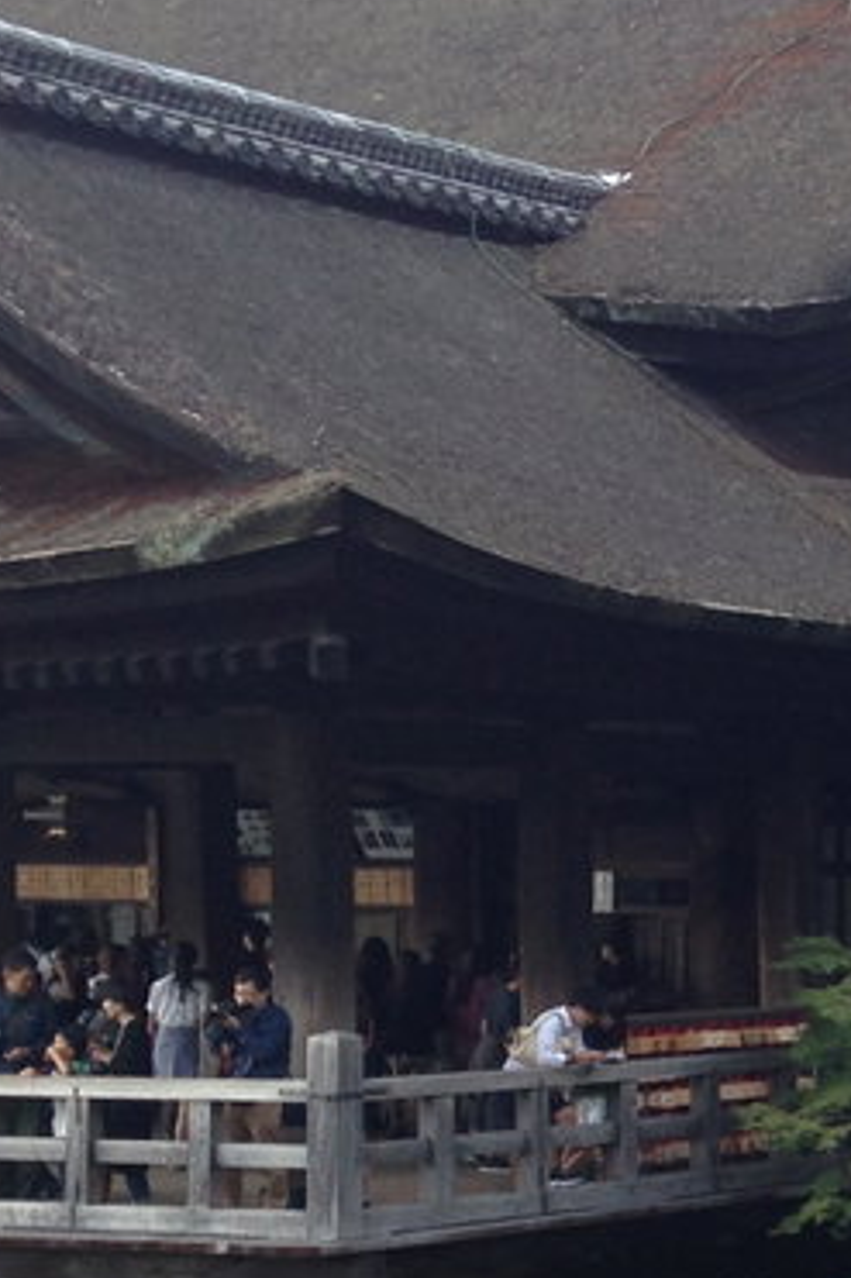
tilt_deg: -1.4
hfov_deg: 11.4
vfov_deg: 18.3
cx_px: 1571
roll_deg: -1.5
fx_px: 3939
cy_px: 1027
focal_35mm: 111
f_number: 2.4
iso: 50
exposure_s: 1/120
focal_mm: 4.12
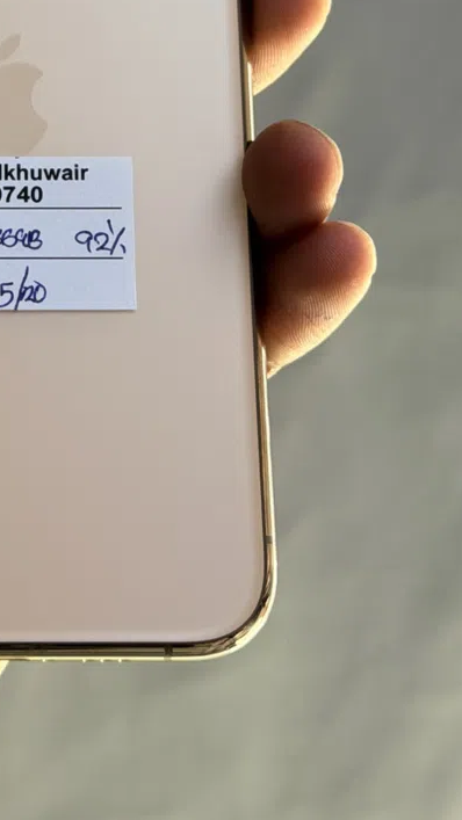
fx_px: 2198
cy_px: 90
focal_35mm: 101
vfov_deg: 20.7
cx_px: -27
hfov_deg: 11.8
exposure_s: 1/107
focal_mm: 6.76
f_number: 1.78
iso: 100
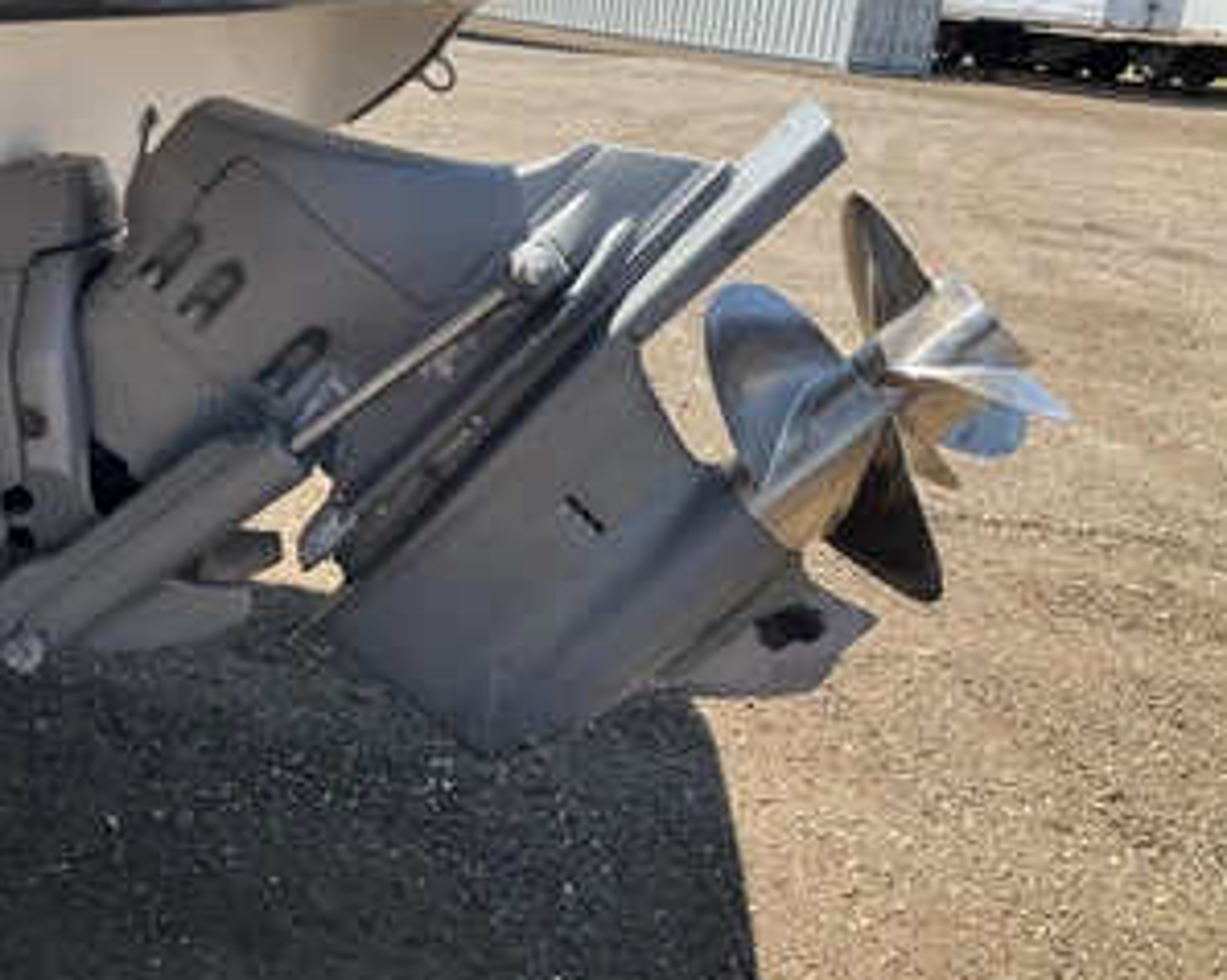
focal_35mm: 38
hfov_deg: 47.7
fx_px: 1379
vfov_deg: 39.1
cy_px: 441
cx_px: 490
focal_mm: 3
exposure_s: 1/749
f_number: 1.8
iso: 25
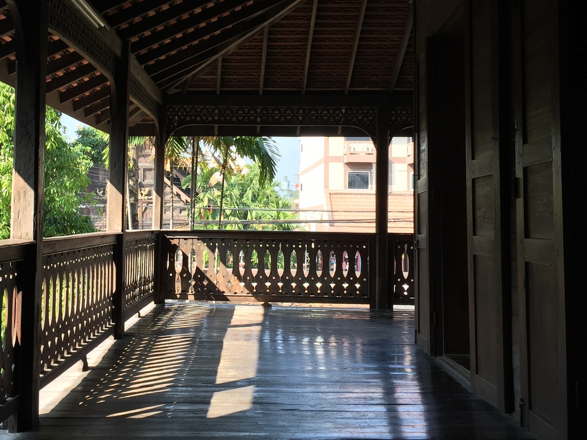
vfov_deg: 32.0
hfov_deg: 41.6
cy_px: 168
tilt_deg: +4.5
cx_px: 200
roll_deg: -1.5
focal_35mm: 45
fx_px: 763
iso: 32
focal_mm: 4.15
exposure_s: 1/289
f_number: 2.2
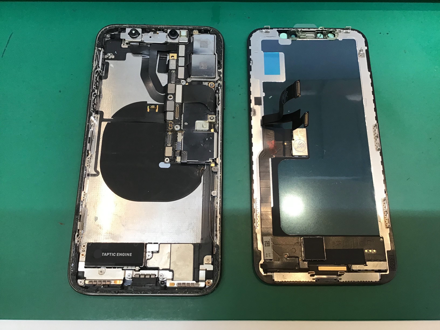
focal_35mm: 31
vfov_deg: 45.4
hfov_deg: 58.4
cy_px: 165
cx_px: 220
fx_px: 394
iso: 40
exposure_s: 1/33
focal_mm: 3.3
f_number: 2.4
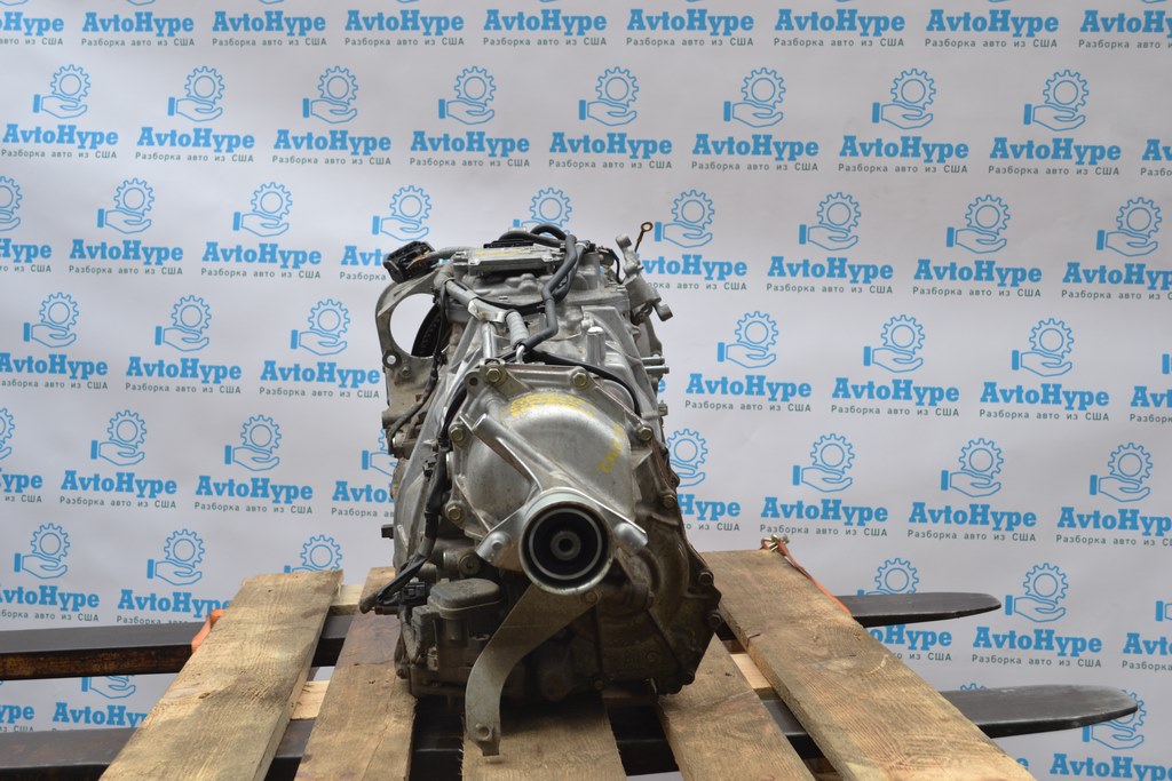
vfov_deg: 29.9
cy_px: 390
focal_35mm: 45
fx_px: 1465
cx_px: 586
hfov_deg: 43.6
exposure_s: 1/125
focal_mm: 30
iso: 320
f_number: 5.6
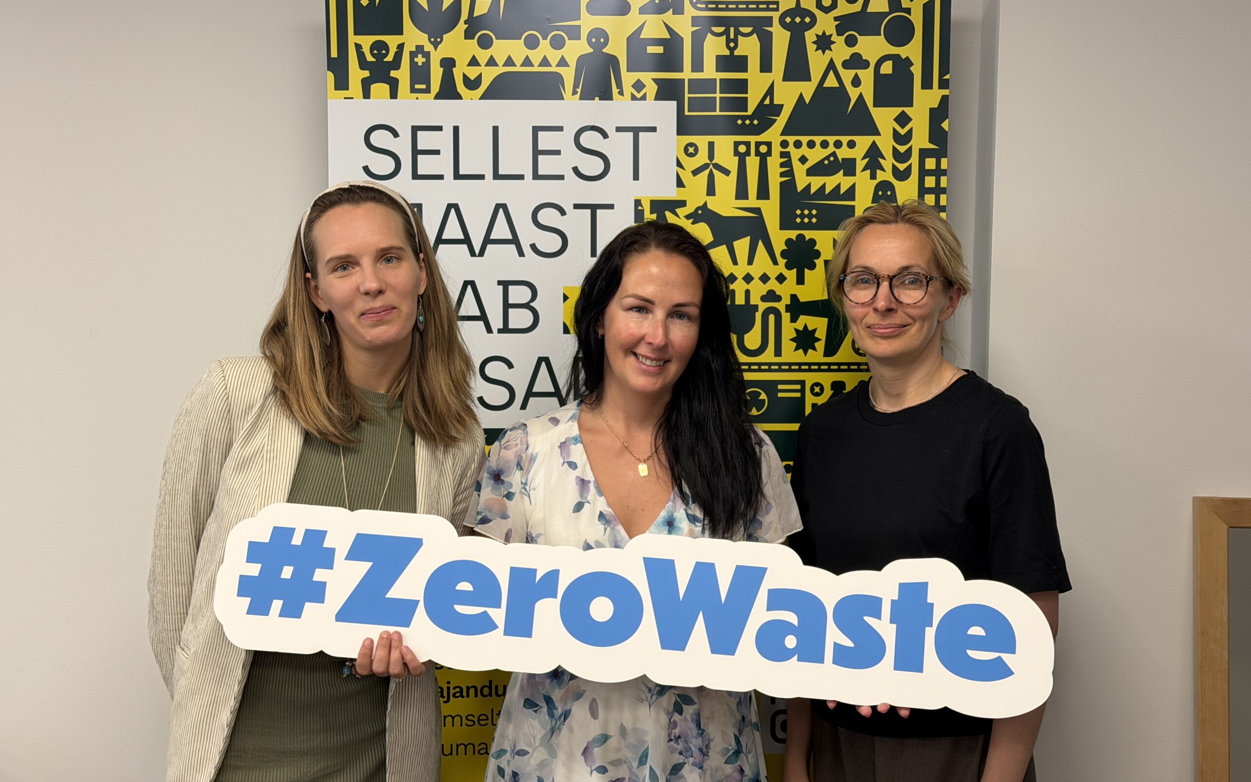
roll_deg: -1.0
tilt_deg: -3.5
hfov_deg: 39.6
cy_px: 423
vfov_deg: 25.3
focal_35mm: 51
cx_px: 625
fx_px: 1739
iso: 64
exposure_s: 1/50
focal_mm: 6.76
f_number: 1.78
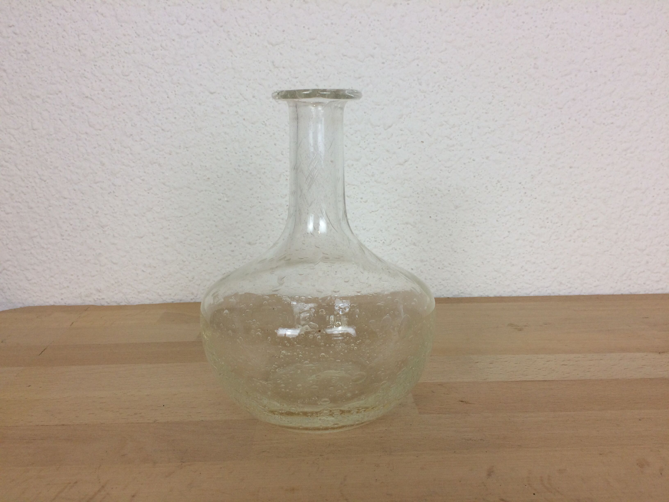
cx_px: 334
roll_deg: +0.3
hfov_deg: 61.7
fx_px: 560
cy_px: 251
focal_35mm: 29
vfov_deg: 48.2
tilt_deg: -10.1
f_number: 2.2
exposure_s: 1/100
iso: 50
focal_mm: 4.15
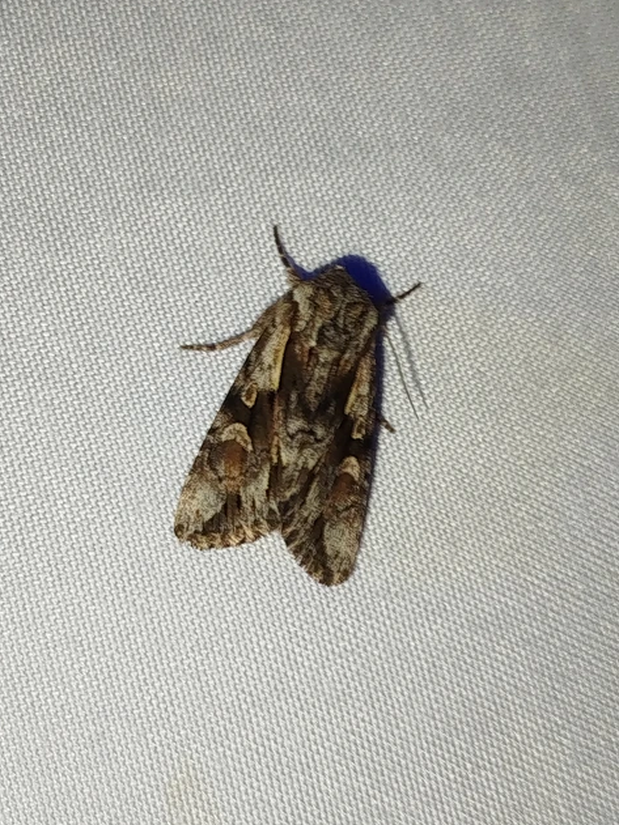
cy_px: 414
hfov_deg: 20.2
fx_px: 1741
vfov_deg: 26.7
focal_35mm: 73
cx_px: 308
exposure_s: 1/50
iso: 64
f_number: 1.7
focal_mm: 5.31
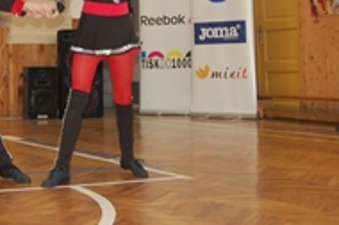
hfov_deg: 23.0
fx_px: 818
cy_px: 0
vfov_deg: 15.4
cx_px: 57
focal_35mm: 87
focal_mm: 22
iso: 400
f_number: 3.8
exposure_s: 1/60
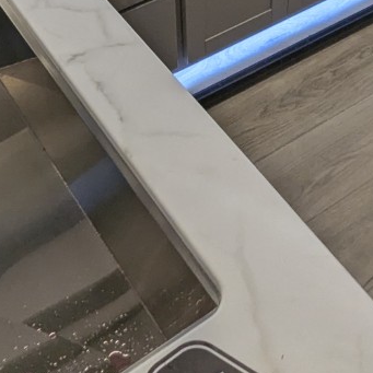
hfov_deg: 29.4
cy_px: -9
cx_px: 231
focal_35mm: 58
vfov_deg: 27.7
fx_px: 707
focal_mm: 2.35
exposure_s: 1/128
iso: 139
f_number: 2.2
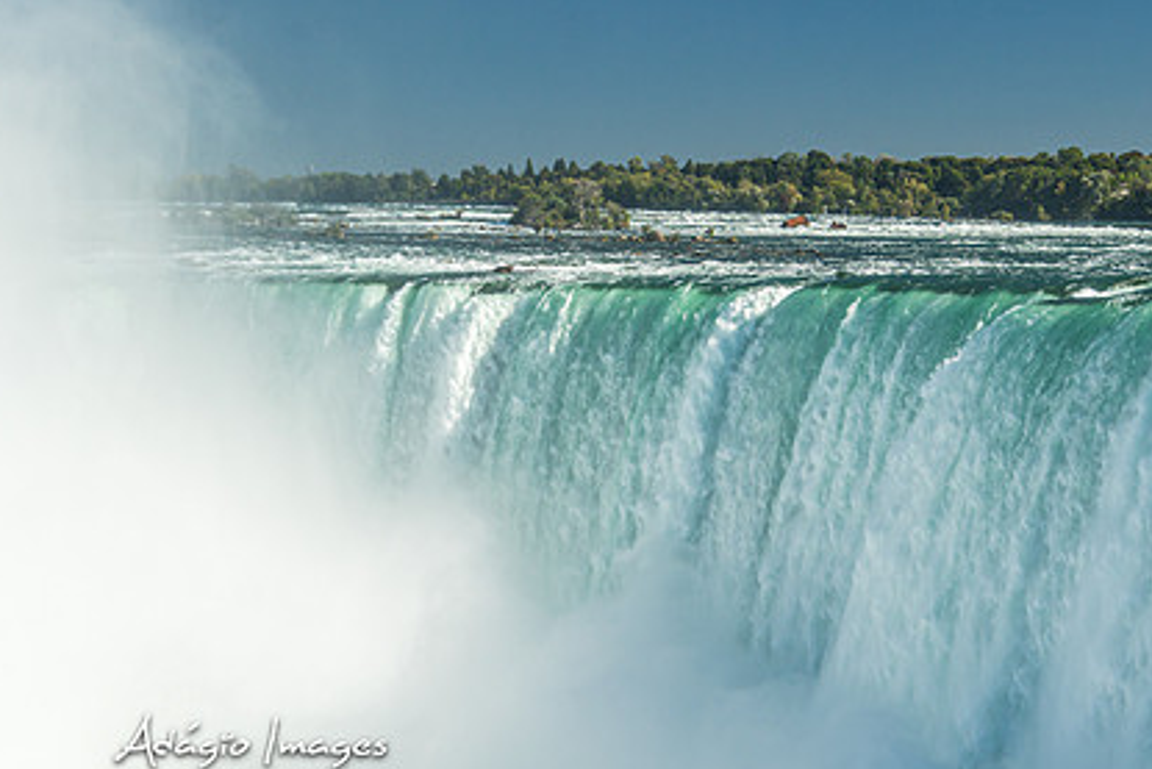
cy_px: 401
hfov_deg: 23.6
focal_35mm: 86
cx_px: 741
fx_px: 2753
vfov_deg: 15.9
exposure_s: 1/500
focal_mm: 41
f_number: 5.6
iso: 100
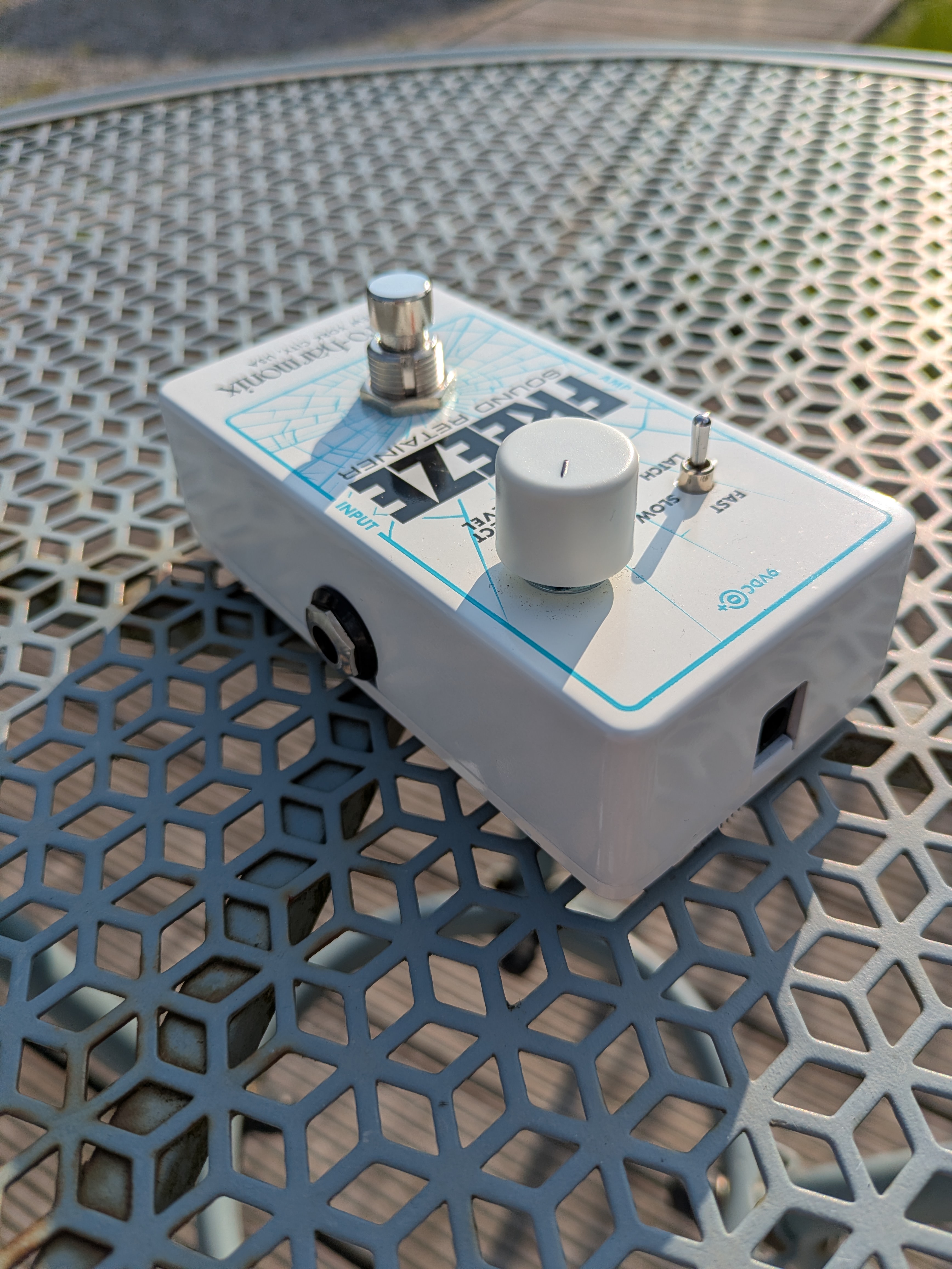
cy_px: 634
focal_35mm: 25
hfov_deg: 54.9
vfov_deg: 69.4
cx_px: 476
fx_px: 916
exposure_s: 1/2841
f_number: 1.89
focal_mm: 5.43
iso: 43
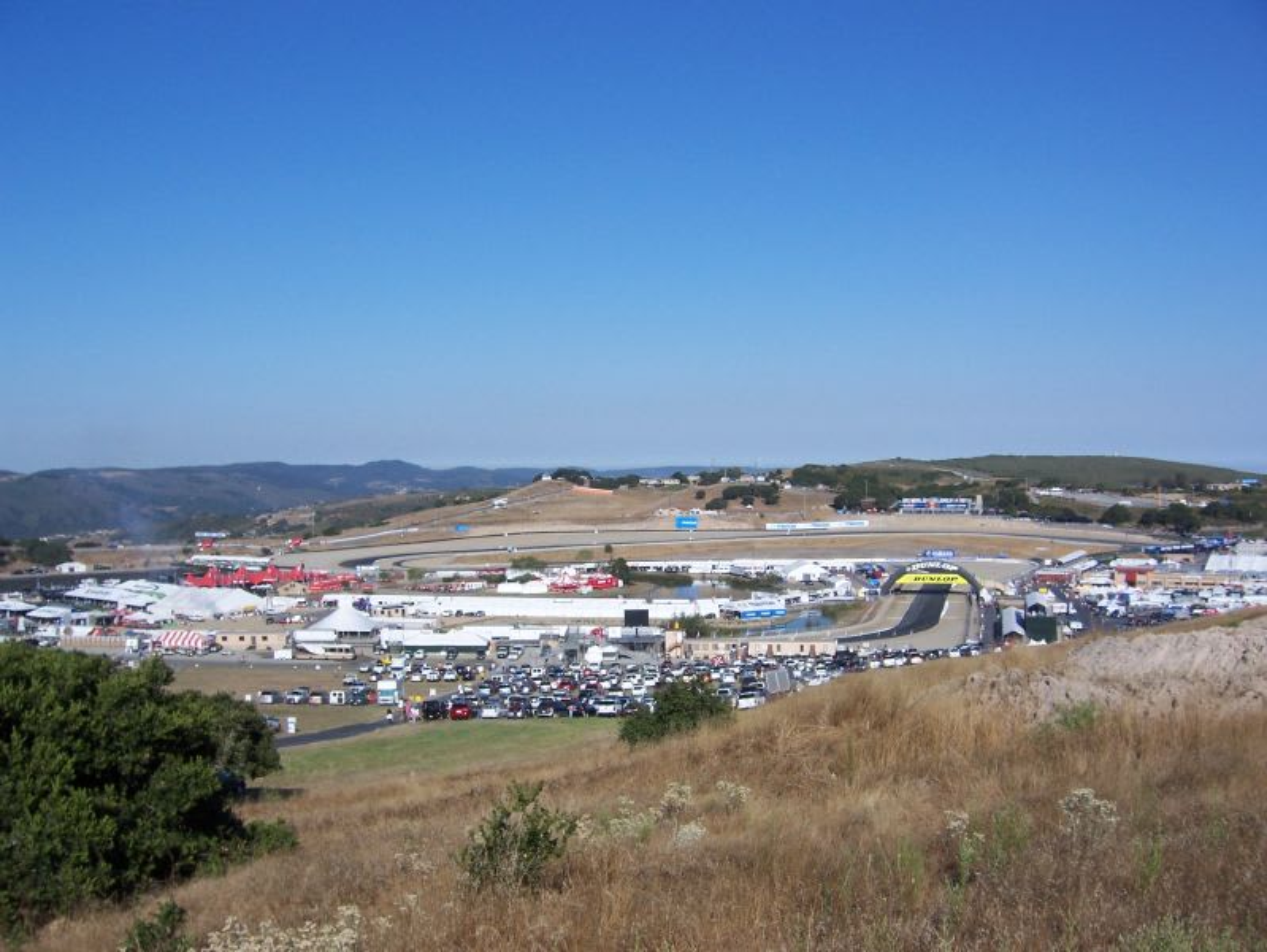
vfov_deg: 39.7
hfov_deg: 51.3
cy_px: 476
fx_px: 1318
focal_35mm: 36
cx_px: 634
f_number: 4.5
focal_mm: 6.2
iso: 80
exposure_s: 1/800
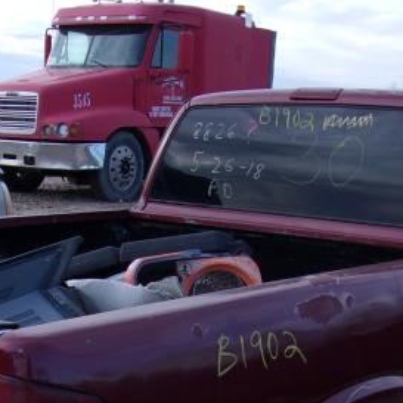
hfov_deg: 24.6
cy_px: 365
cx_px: 179
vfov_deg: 24.0
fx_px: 922
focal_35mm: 70
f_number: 3
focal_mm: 4.9
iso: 80
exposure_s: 1/340
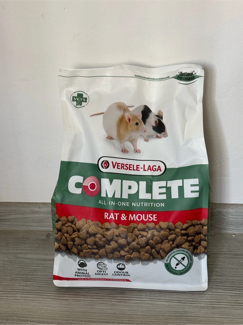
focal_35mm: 52
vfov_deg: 36.8
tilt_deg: -22.0
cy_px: 162
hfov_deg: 28.0
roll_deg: +2.4
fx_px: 487
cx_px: 122
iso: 160
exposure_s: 1/60
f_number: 1.6
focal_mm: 5.96
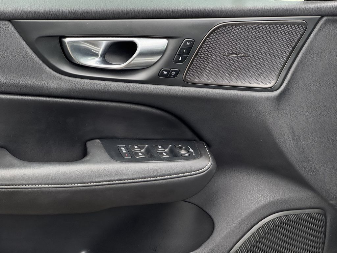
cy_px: 126
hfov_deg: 23.8
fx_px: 798
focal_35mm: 82
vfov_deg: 18.0
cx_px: 168
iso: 32
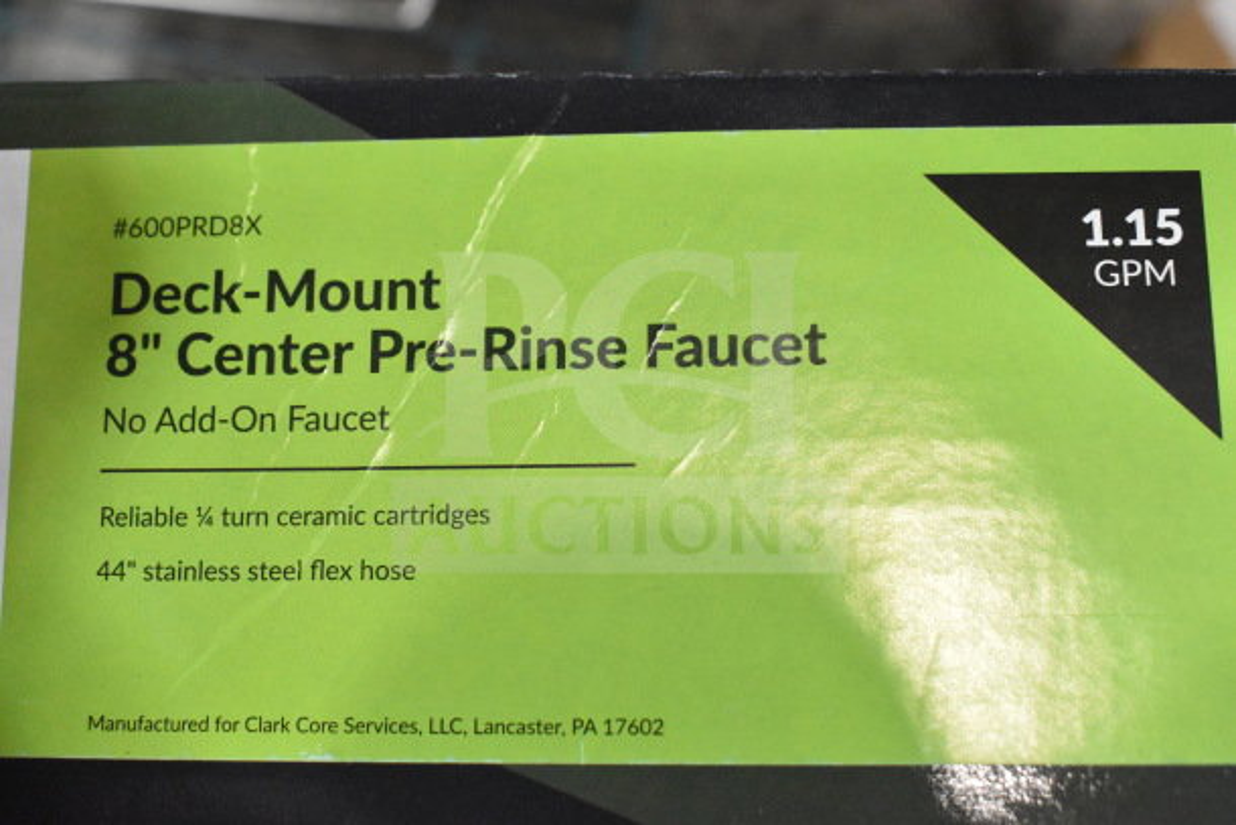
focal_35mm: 48
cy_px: 412
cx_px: 618
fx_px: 1648
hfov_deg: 41.1
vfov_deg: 28.1
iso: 6400
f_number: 9
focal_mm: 32
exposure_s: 1/320
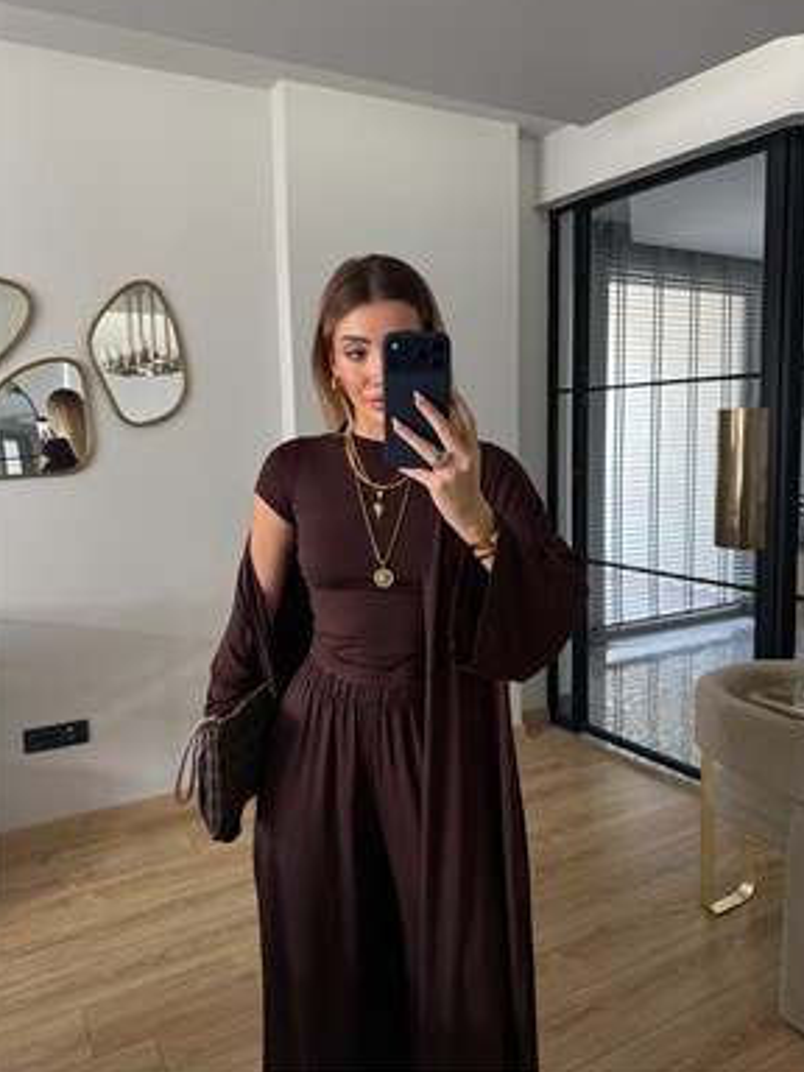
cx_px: 405
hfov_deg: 54.9
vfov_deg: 69.4
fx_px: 774
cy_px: 519
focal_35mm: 25
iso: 200
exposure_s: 1/69
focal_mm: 6.76
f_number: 1.78
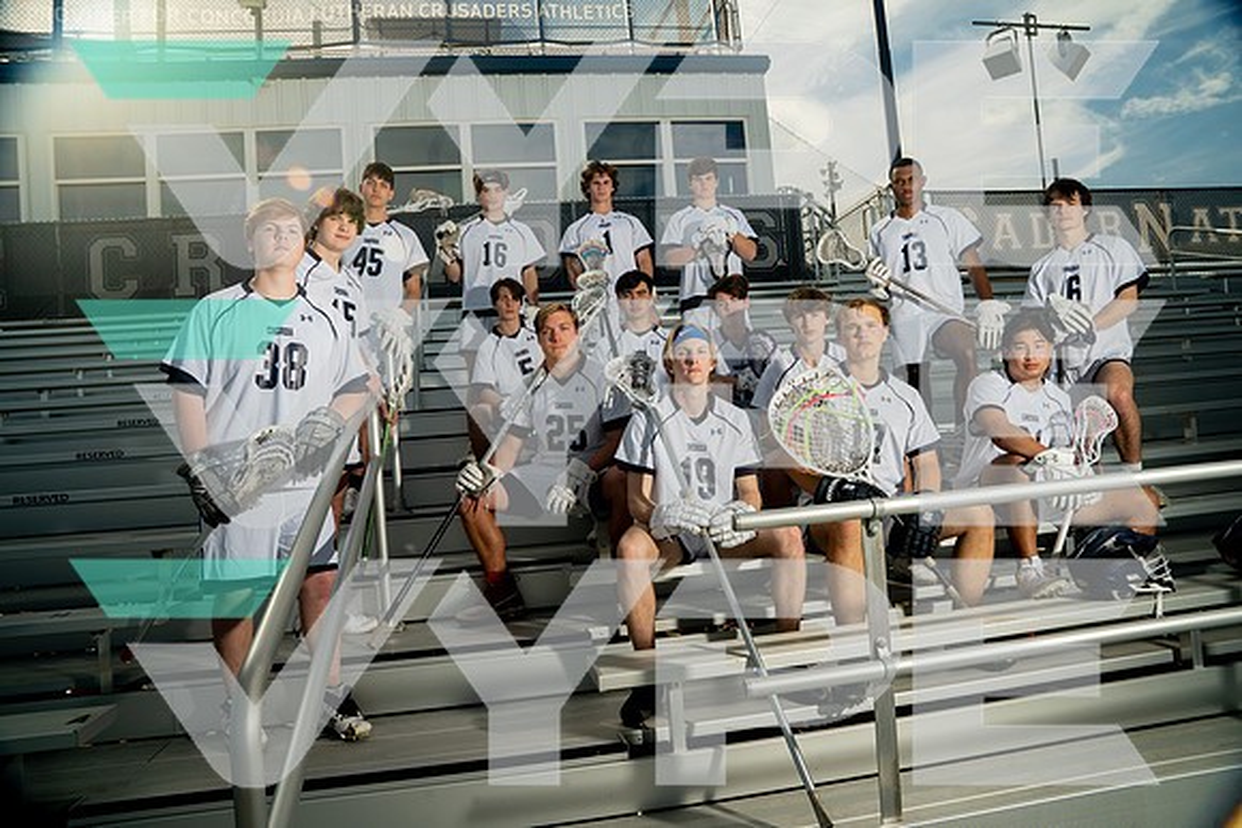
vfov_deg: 53.2
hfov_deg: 73.7
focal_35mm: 24
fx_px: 828
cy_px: 414
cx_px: 621
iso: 250
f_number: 10
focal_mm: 24
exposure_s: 1/250
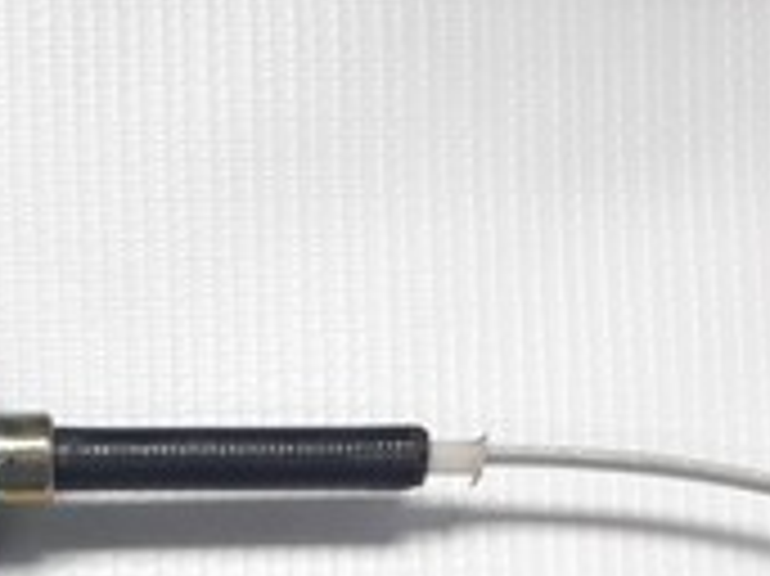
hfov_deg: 20.0
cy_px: 882
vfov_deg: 14.4
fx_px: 2112
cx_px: -14
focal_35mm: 95
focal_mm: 3.6
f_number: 1.9
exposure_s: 1/33
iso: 125
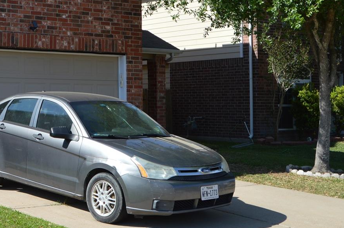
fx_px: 601
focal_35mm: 63
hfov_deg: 30.4
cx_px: 28
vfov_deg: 21.3
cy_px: 55
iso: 100
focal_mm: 18
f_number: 8
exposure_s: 1/250
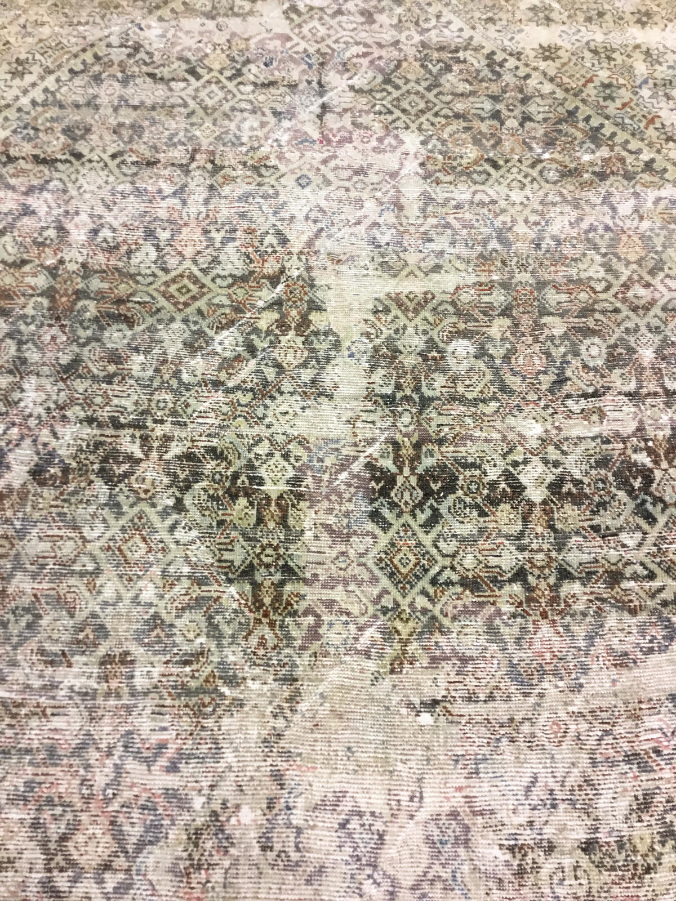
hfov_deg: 45.4
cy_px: 450
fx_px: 807
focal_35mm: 31
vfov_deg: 58.4
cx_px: 338
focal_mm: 3.3
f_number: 2.4
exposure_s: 1/30
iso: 50
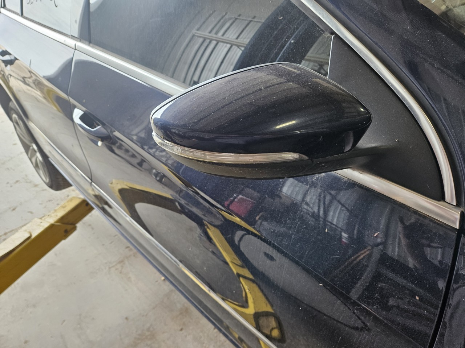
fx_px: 309
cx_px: 232
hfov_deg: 73.9
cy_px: 174
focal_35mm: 23
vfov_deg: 58.9
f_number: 1.8
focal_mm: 5.4
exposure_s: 1/207
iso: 160
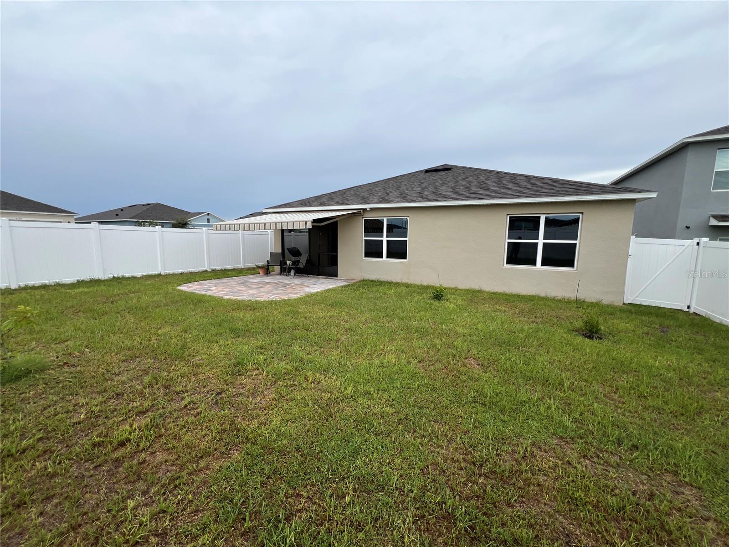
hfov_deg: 106.2
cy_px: 274
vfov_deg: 89.9
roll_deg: -1.0
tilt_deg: -7.4
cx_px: 364
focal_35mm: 13
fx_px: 274
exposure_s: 1/481
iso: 32
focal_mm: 1.57
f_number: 1.8
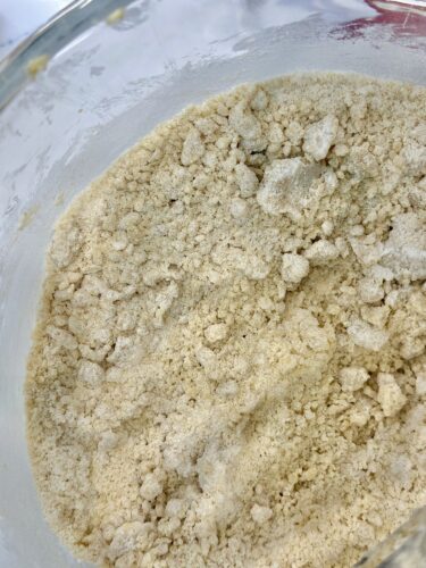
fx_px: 788
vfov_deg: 39.7
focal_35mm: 48
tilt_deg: -87.3
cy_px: 284
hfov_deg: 30.3
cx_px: 213
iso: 80
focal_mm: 6.86
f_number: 1.78
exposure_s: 1/120
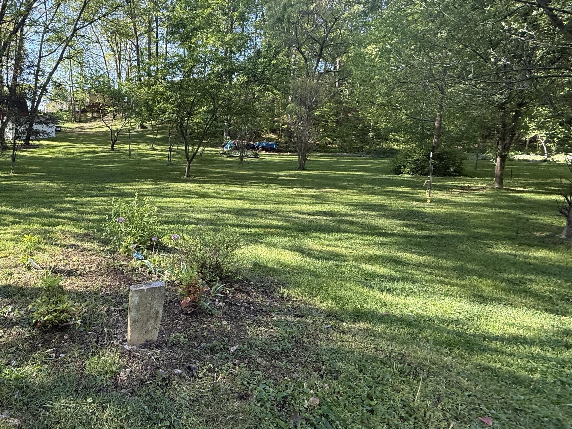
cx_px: 160
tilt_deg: -9.1
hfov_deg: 72.3
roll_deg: -1.6
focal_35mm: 22
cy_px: 185
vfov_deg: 60.9
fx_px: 364
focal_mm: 2.22
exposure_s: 1/214
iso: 64
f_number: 2.2
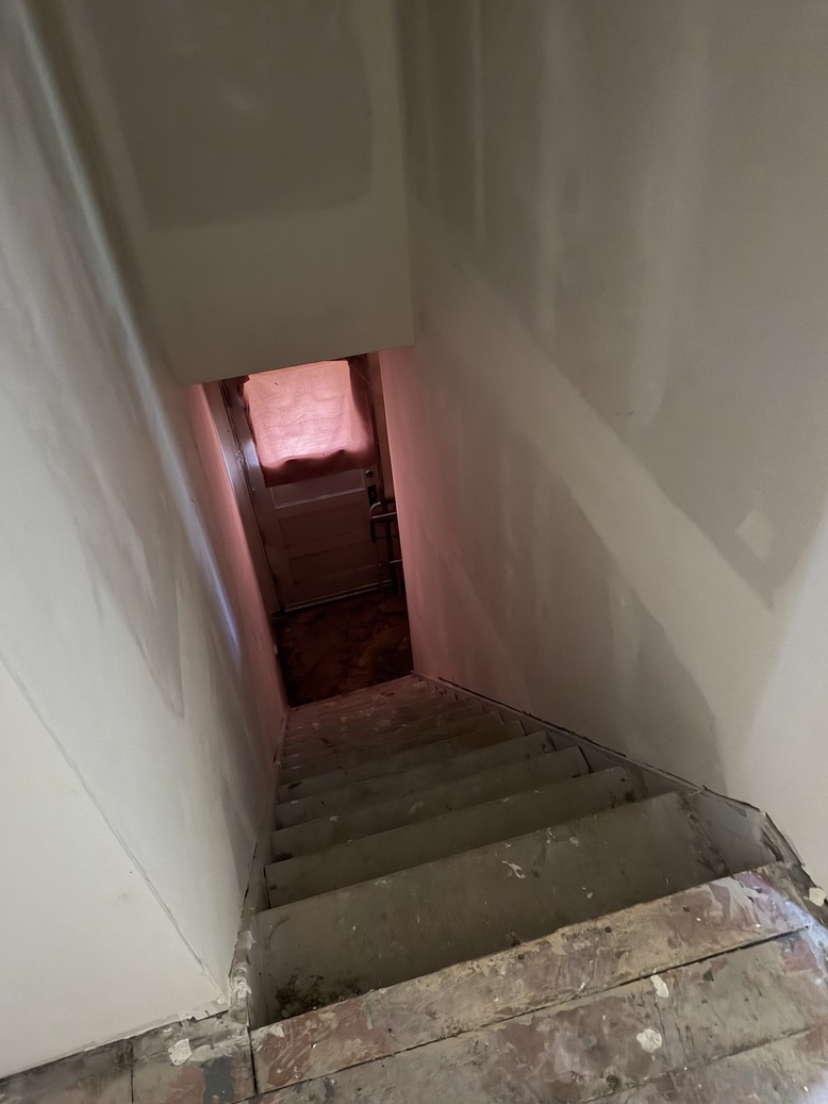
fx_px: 797
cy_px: 542
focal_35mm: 25
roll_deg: +3.4
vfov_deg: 69.4
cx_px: 417
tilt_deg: -42.2
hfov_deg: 54.9
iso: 1250
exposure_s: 1/17
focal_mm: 6.76
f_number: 1.78
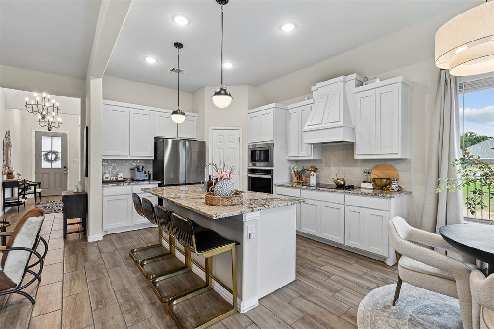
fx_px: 206
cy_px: 164
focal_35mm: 15
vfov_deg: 77.3
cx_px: 247
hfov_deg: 100.4
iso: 100
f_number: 11
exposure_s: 1/2
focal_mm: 10
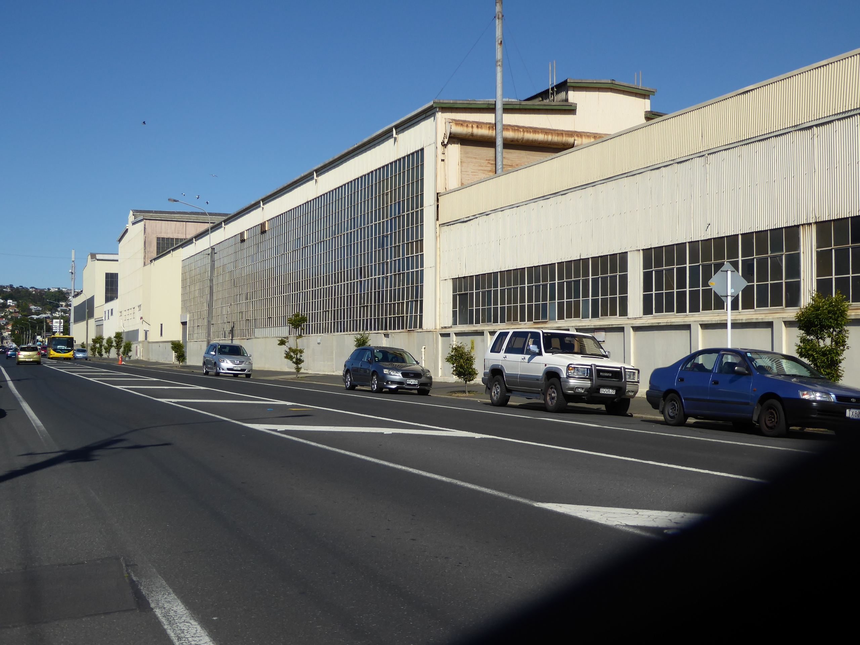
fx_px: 1143
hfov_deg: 41.2
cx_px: 430
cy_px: 322
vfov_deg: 31.5
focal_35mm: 46
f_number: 3.9
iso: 80
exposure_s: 1/1300
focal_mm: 7.8
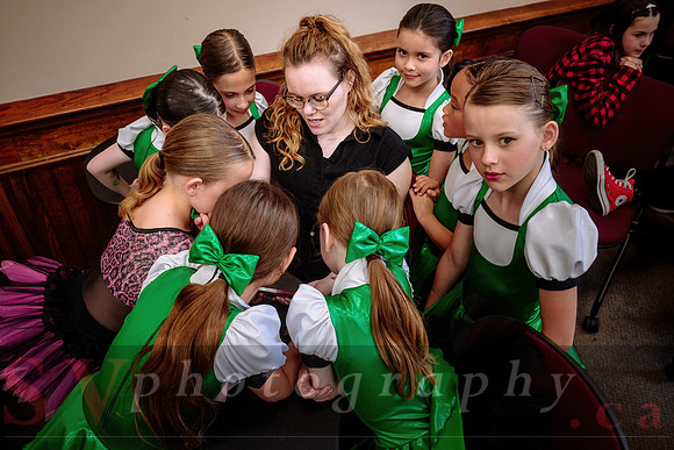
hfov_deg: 63.6
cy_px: 225
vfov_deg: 45.0
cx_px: 337
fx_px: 543
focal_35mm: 29
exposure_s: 1/100
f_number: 5
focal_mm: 29
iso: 800
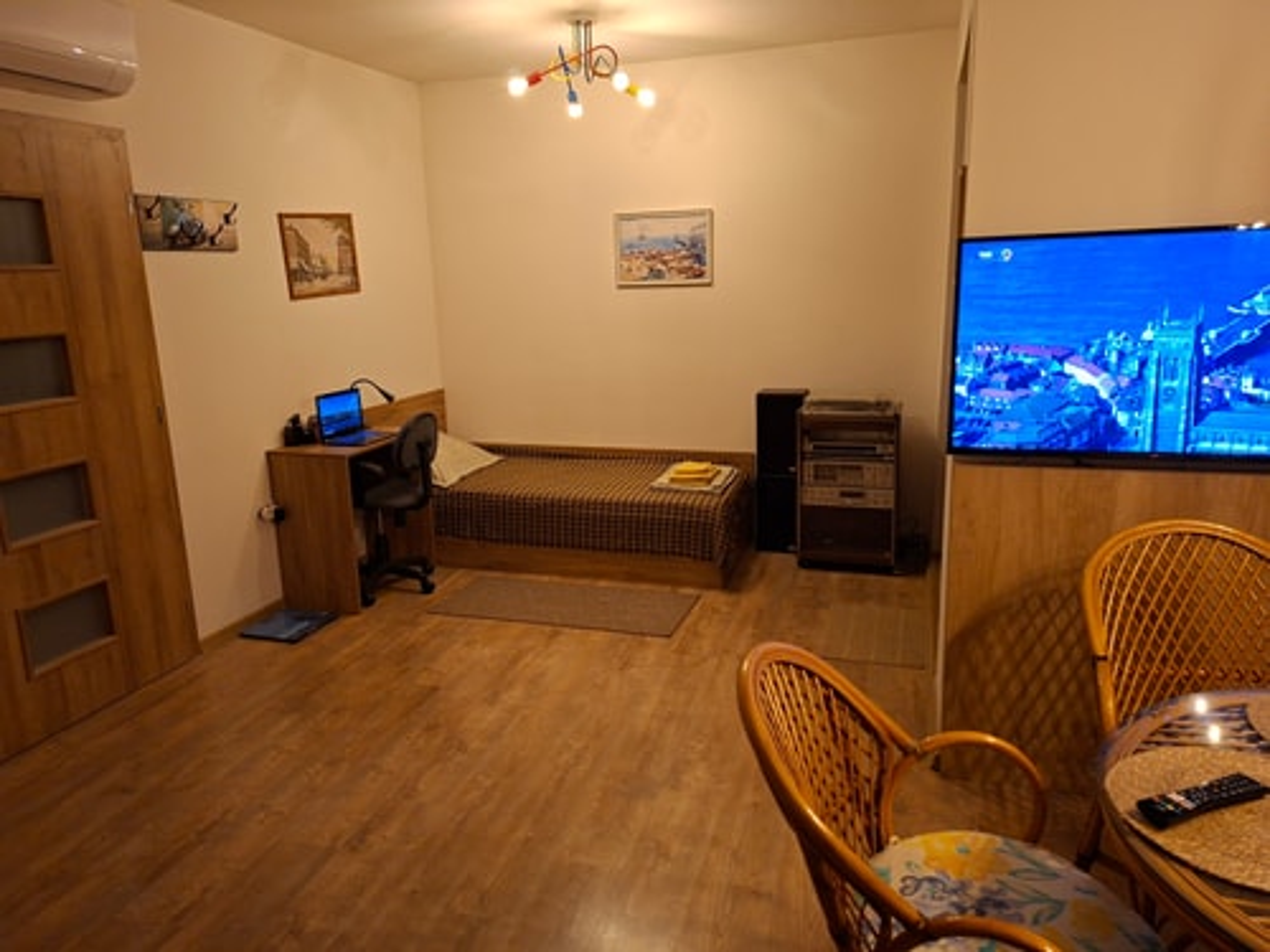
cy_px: 476
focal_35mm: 23
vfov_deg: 58.9
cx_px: 635
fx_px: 844
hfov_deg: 73.9
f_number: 1.8
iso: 320
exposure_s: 1/33
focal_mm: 5.54
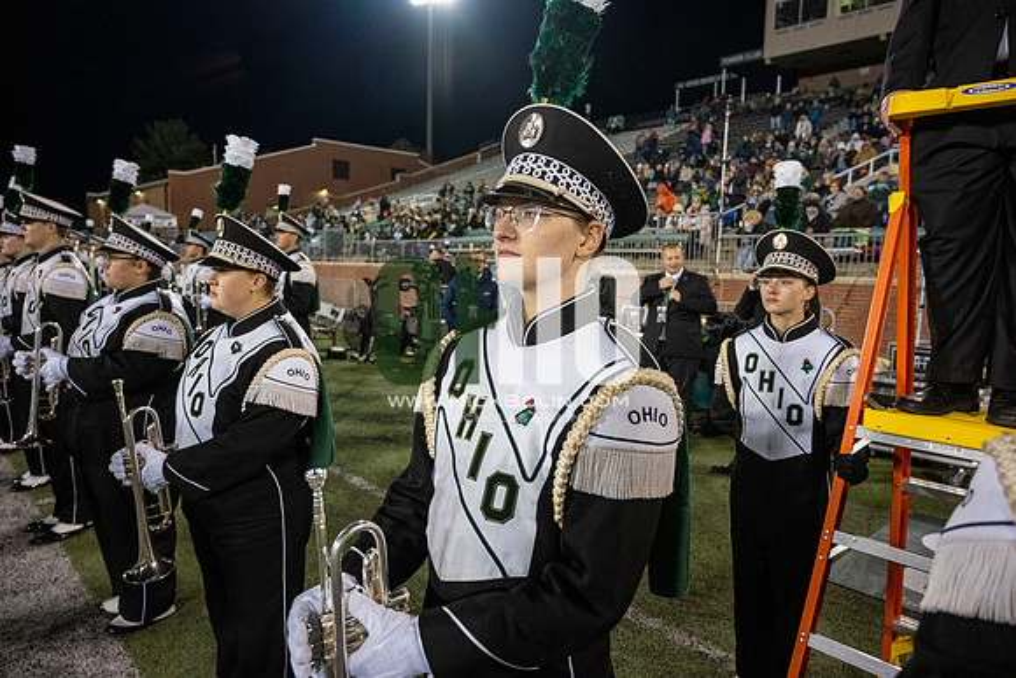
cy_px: 339
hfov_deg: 73.7
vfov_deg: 53.2
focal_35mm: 24
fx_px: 677
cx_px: 508
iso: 2000
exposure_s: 1/500
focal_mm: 24
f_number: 4
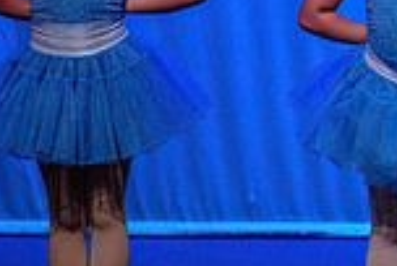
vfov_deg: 1.8
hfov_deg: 2.7
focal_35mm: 762
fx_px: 8420
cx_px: 674
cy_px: 43
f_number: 3.2
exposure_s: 1/400
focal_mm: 200
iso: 1600
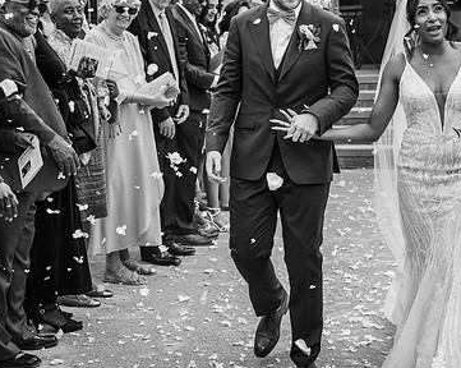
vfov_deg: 18.4
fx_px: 1131
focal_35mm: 83
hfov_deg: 23.0
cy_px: 147
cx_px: 292
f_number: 5
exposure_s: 1/1000
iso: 280
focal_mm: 55
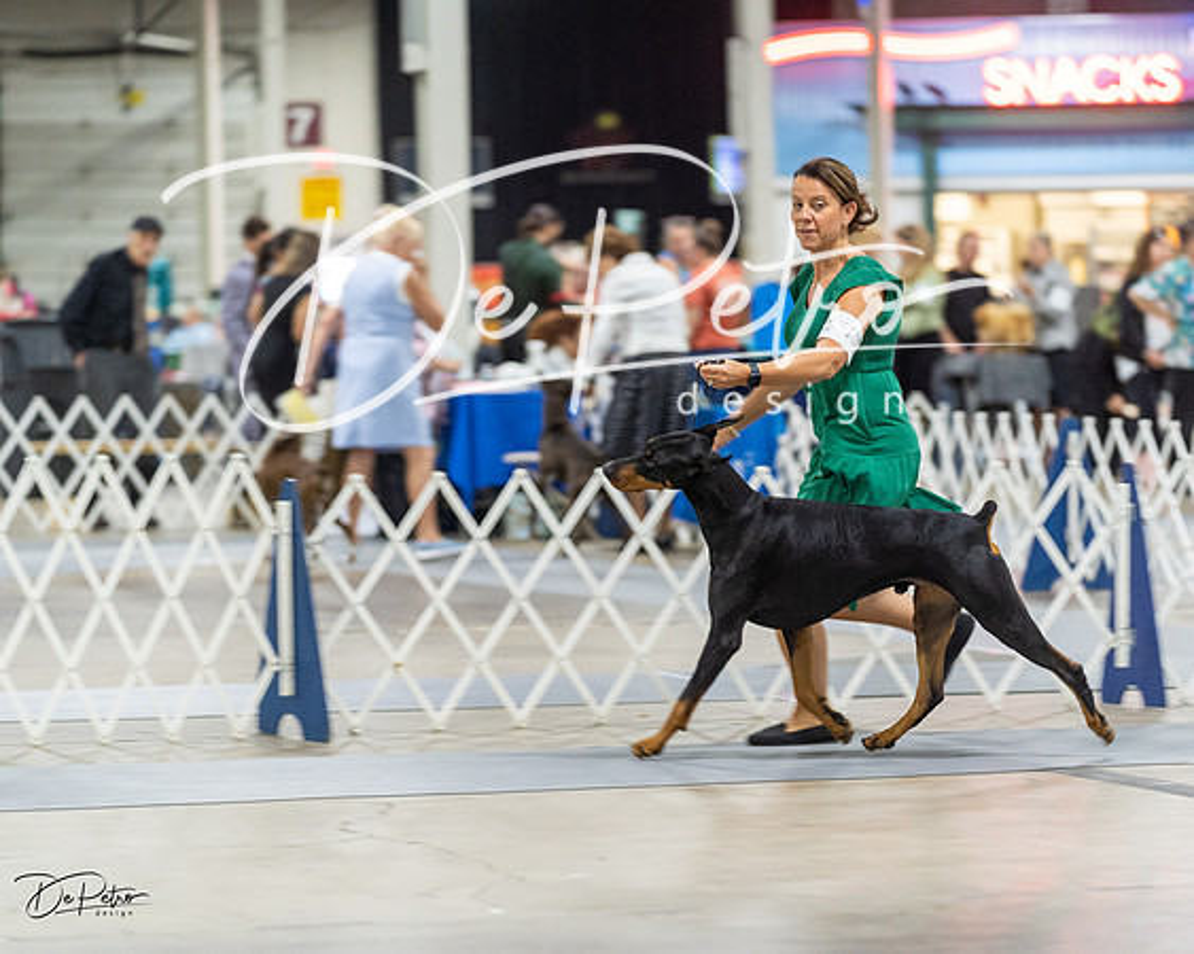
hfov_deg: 12.7
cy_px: 477
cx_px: 597
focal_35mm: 152
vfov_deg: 10.2
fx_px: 5371
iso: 2500
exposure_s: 1/160
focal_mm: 135
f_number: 2.8
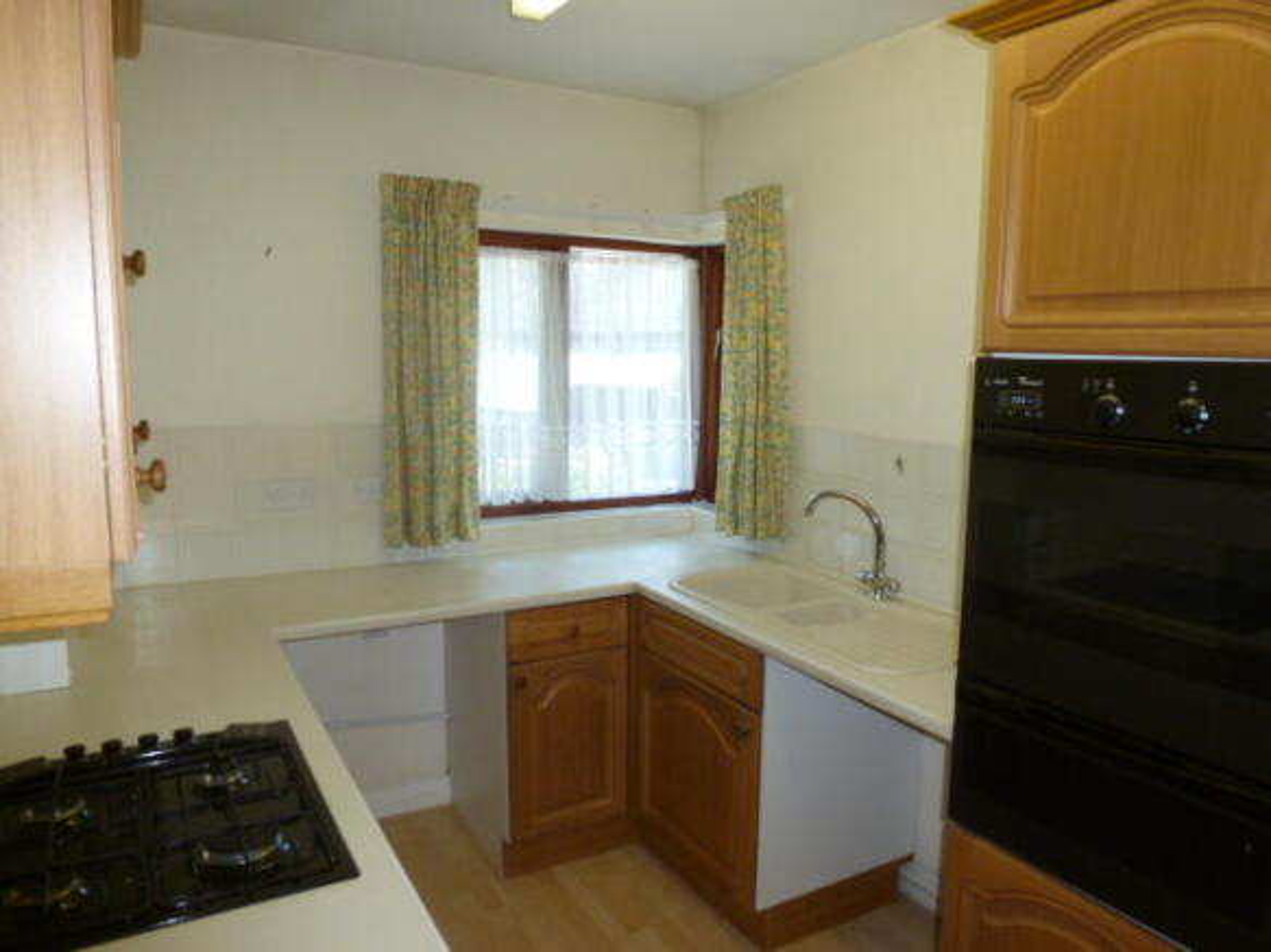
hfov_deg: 71.6
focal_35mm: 24
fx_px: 881
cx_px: 636
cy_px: 476
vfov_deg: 56.8
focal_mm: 4.3
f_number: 3.3
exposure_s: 1/60
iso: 250
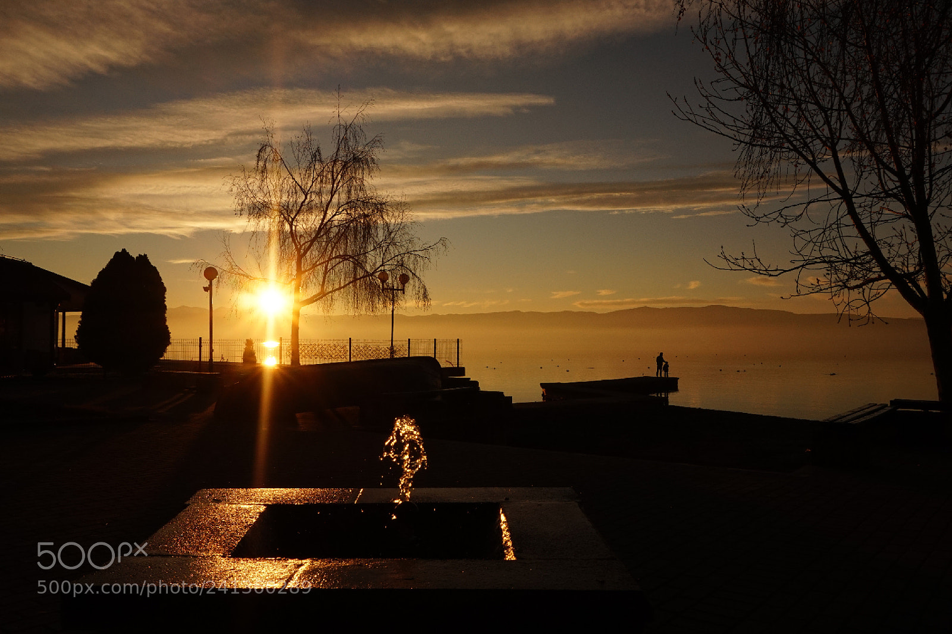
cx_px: 476
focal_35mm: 28
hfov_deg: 64.6
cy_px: 317
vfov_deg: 45.7
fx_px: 753
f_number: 13
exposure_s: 1/800
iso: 250
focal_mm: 19
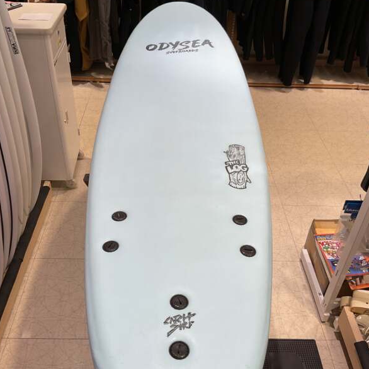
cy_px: 203
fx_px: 422
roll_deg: -1.5
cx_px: 182
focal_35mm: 35
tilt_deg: -38.9
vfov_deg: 47.2
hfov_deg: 47.2
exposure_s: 1/120
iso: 25
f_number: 1.8
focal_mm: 3
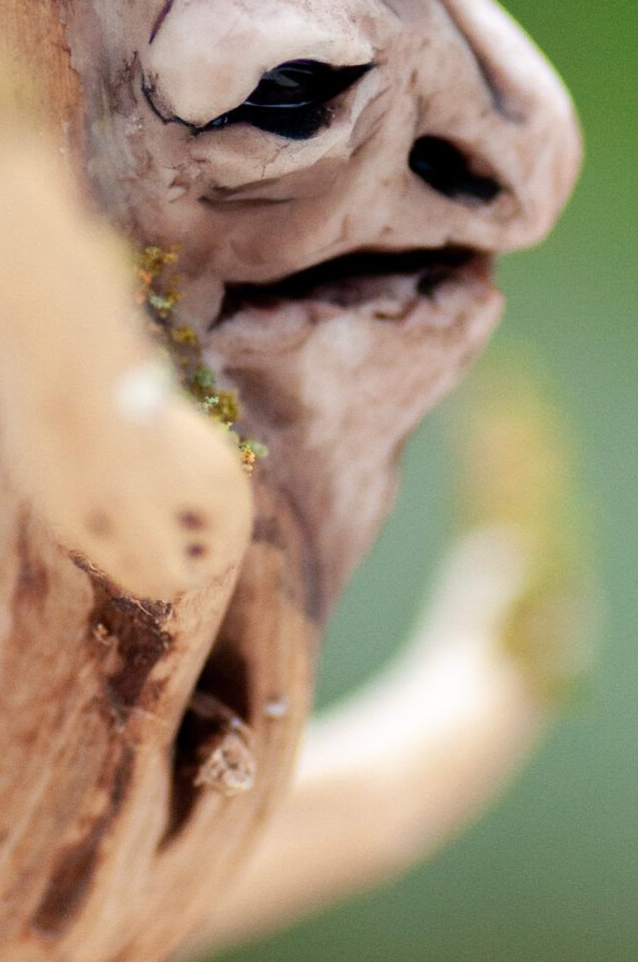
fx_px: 9574
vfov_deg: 5.7
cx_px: 302
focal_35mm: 359
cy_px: 122
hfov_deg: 3.8
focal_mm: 90
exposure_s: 1/400
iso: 500
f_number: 4.5
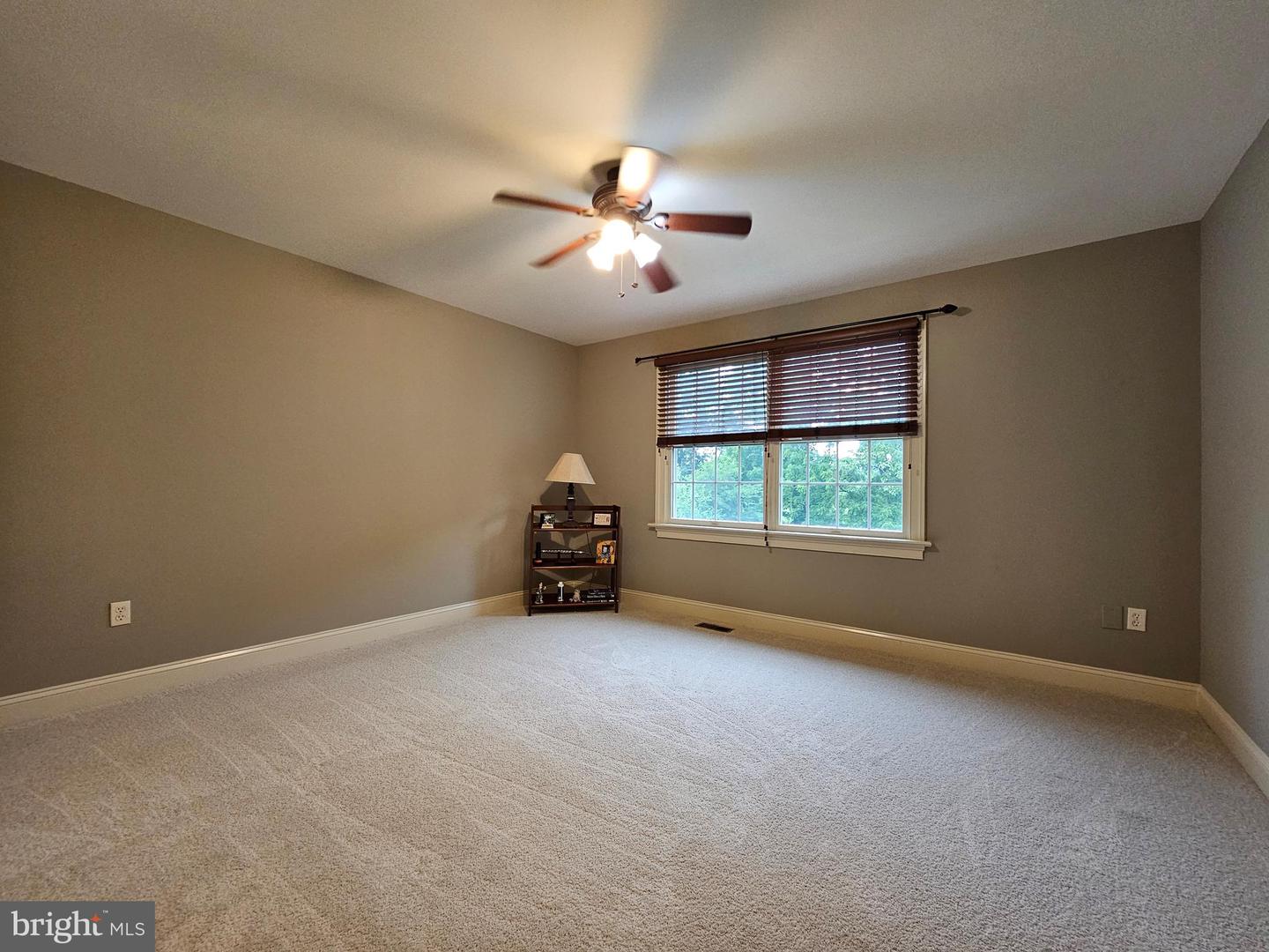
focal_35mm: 13
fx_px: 477
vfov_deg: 89.9
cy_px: 476
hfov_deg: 106.2
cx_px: 634
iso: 160
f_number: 2.2
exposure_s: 1/60
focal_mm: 2.2
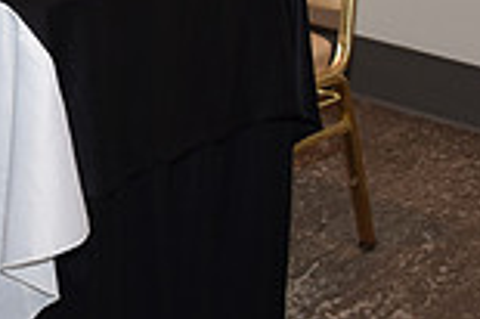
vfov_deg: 9.6
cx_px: -313
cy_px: -277
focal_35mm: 135
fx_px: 1798
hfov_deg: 13.9
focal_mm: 24
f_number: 5
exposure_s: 1/60
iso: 200
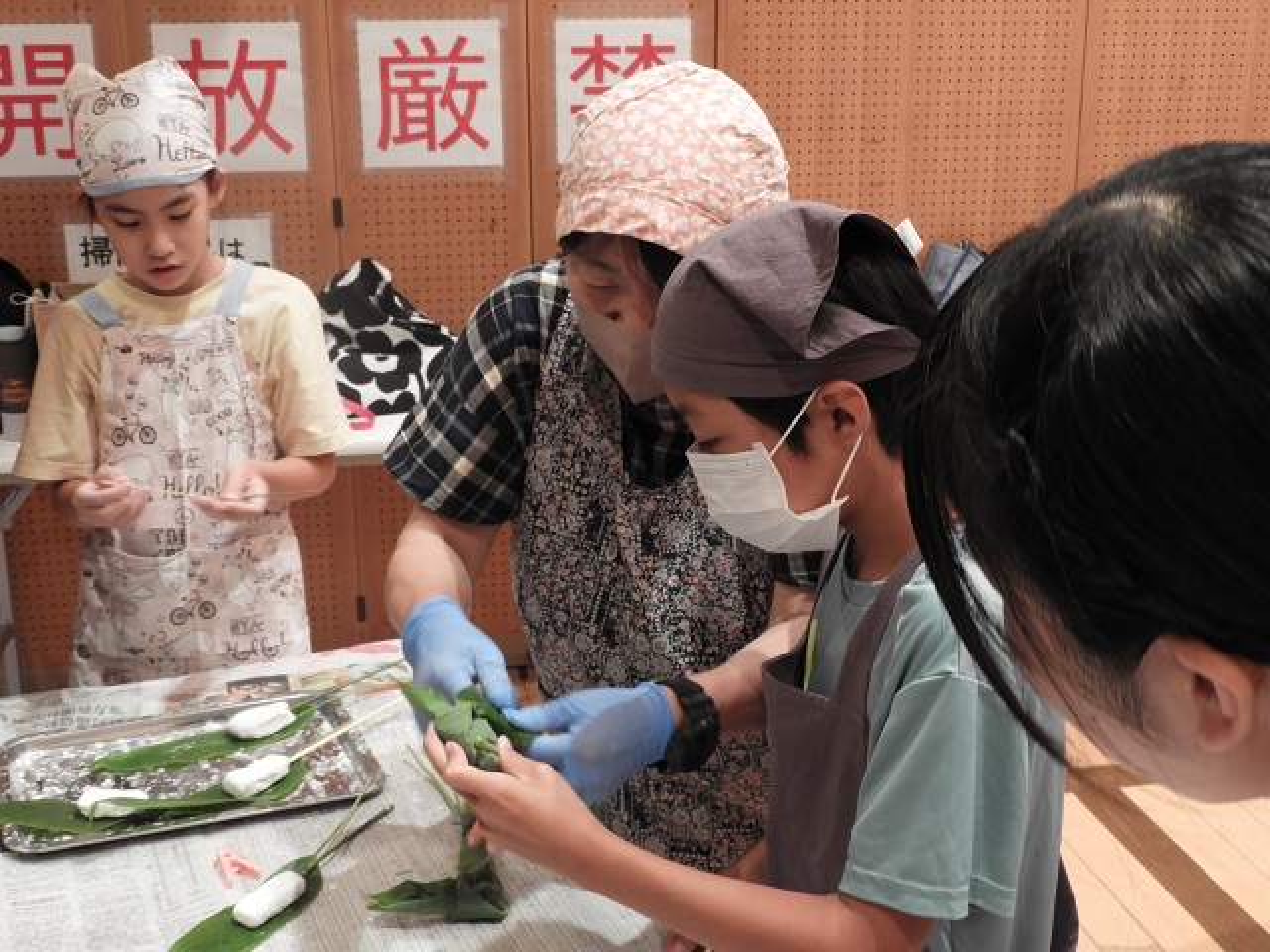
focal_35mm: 45
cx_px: 635
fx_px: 1651
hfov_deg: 42.1
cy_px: 476
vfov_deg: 32.2
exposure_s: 1/15
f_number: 4
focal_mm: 8.1
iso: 400
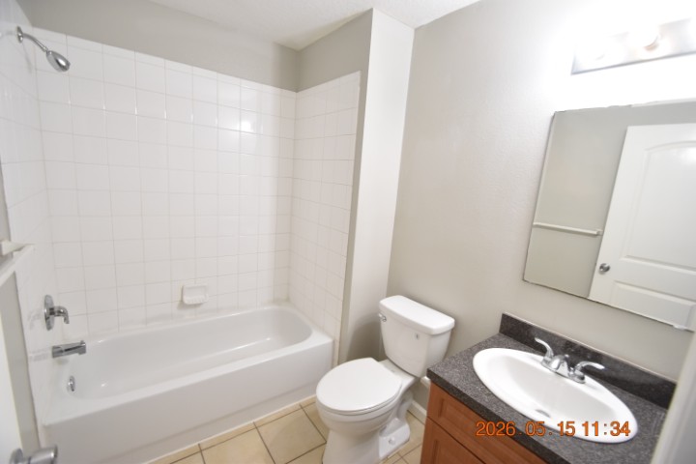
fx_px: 290
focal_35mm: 15
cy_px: 232
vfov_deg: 77.3
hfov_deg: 100.4
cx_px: 348
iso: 800
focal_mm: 10
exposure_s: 1/45
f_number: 3.5
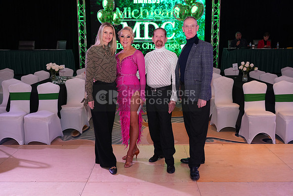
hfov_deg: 54.4
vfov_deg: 37.9
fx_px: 285
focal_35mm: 35
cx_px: 146
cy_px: 98
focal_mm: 35
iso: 2000
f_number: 5.6
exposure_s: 1/250
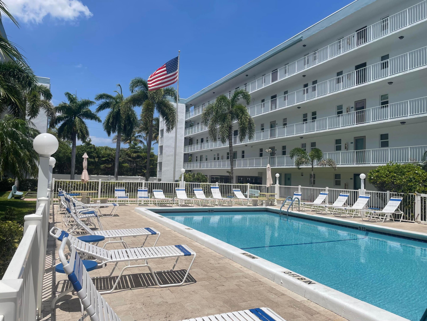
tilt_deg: +3.5
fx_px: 321
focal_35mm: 26
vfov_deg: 53.1
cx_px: 214
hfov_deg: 67.3
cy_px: 160
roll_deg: -1.0
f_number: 1.6
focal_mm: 4.2
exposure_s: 1/4651
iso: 32
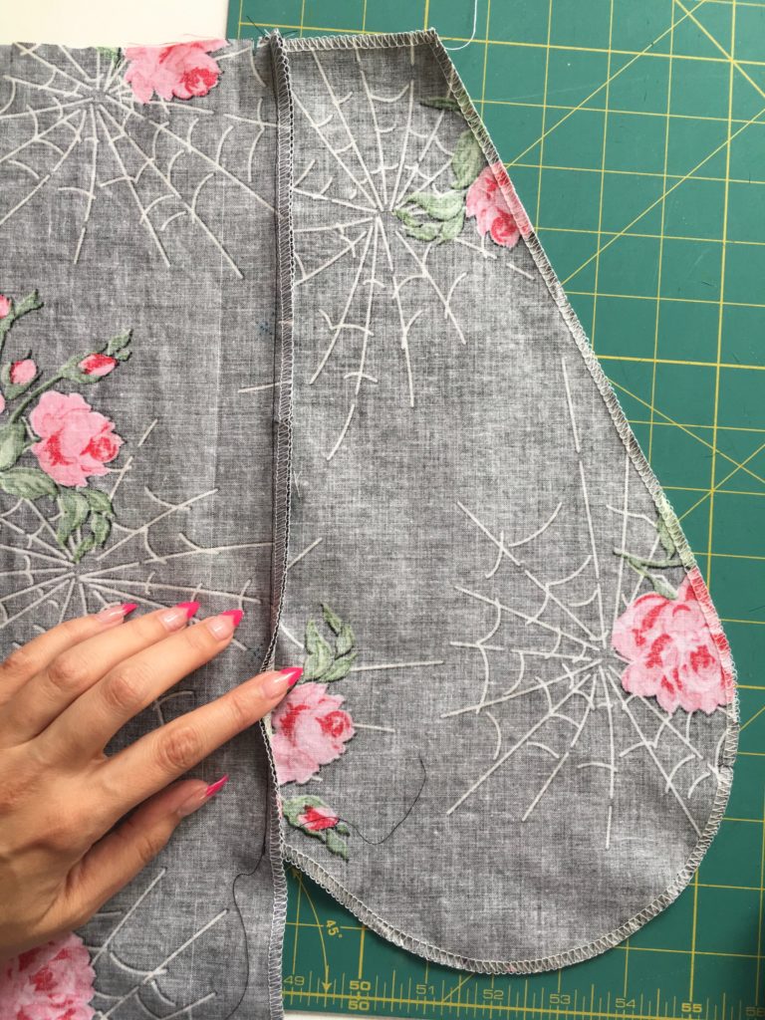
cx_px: 382
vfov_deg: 61.7
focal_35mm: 29
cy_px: 510
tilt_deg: -86.1
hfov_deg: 48.2
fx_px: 855
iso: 32
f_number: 2.2
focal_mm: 4.15
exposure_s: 1/120
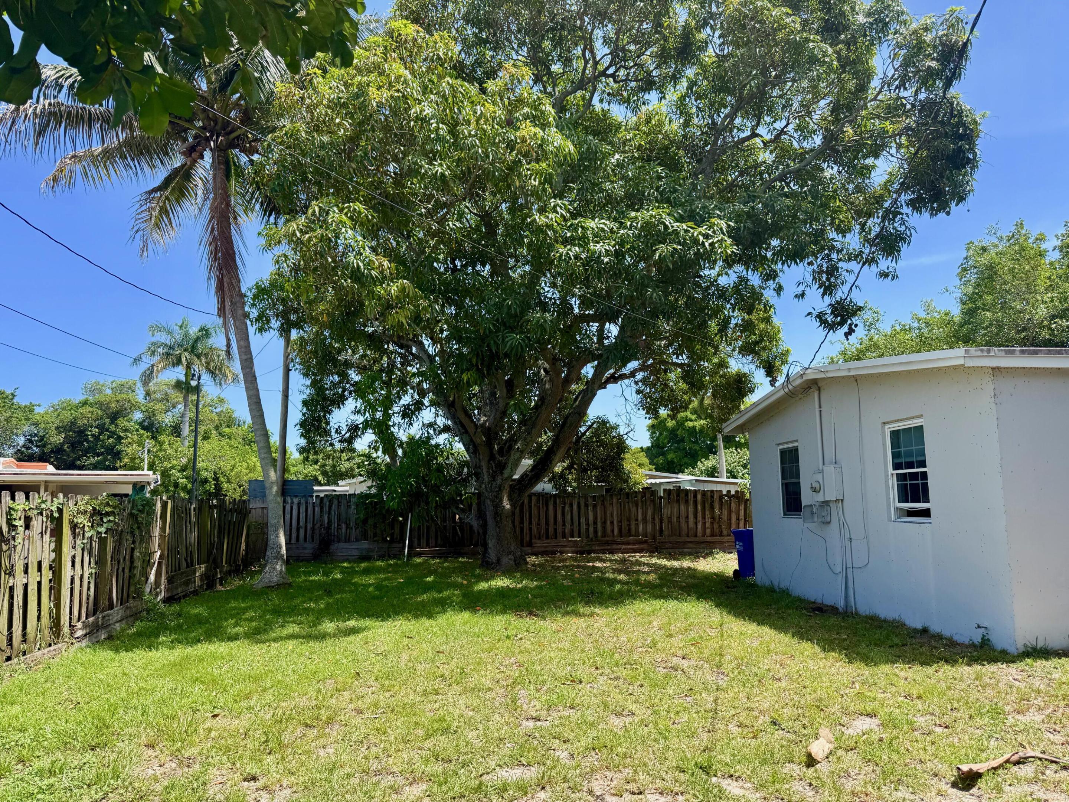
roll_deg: +0.6
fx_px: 741
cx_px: 534
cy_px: 401
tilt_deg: +7.2
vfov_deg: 56.8
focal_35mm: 24
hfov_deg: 71.6
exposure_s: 1/2169
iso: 80
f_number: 1.78
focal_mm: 6.76
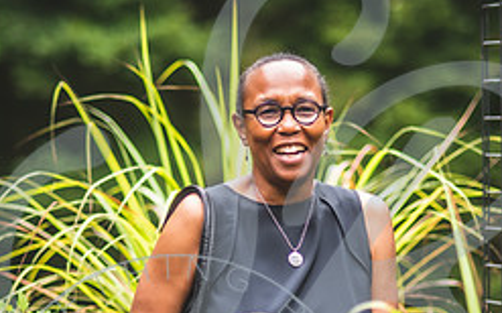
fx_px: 2160
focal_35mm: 158
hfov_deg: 13.3
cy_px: 289
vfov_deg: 8.3
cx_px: 268
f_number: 1.8
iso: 50
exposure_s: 1/400
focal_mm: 85
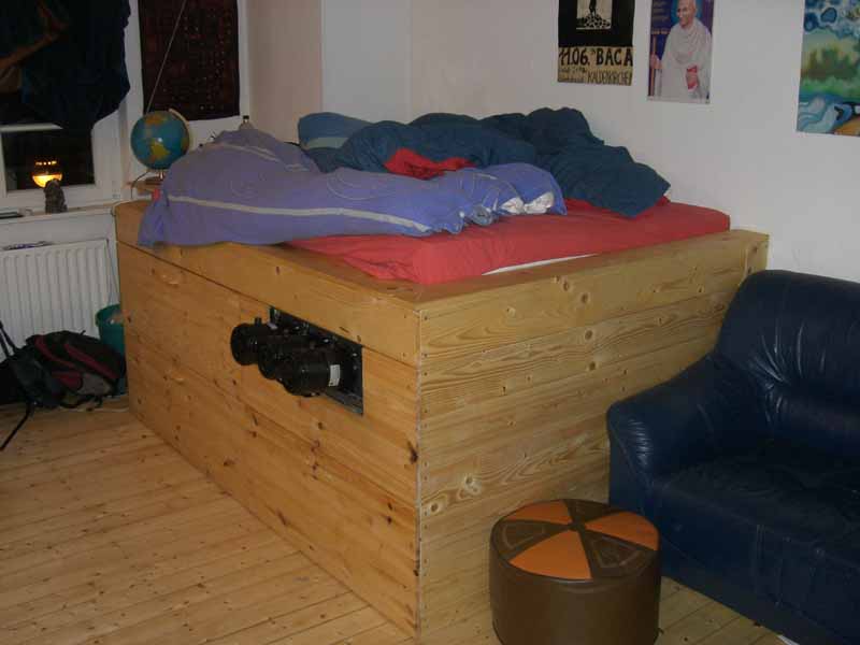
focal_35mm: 38
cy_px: 322
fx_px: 944
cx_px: 430
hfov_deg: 49.0
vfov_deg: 37.7
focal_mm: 6.2
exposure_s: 1/60
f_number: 2.7
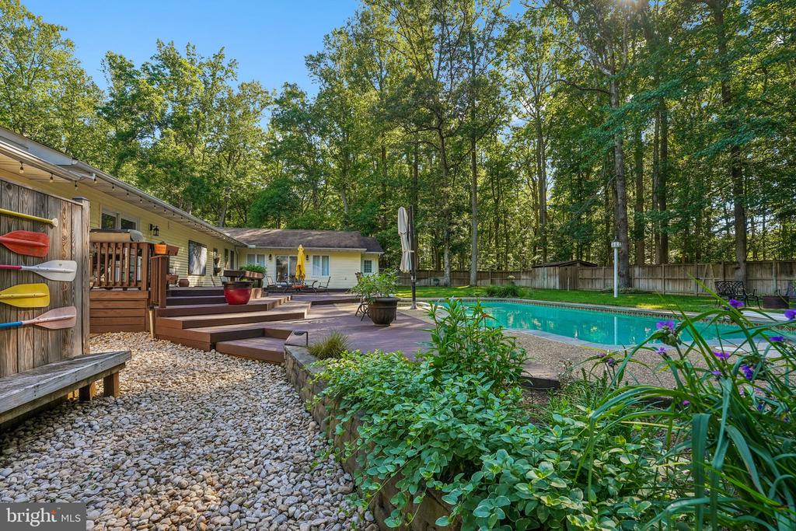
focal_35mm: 14
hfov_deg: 104.2
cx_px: 398
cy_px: 266
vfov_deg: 81.2
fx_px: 310
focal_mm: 14
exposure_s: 1/125
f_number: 7.1
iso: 320
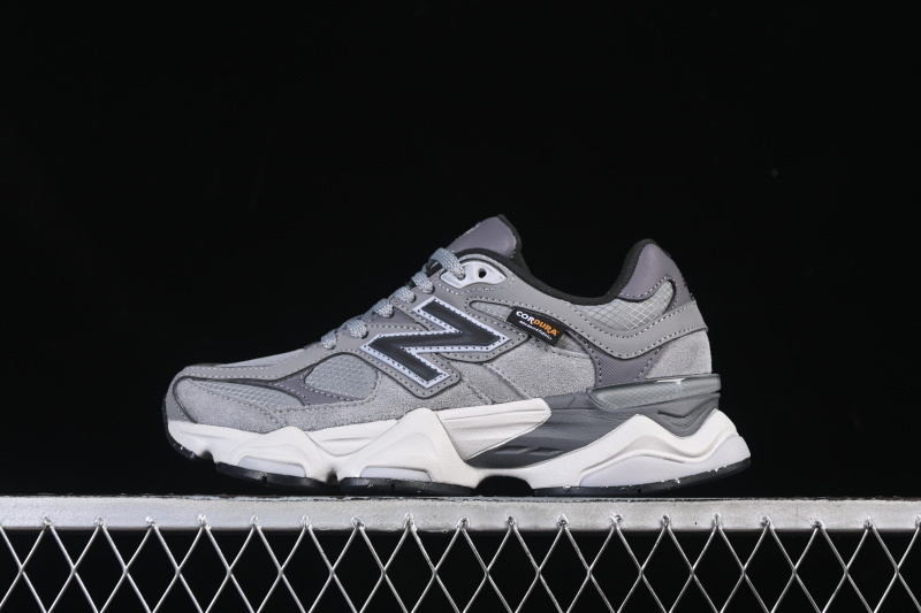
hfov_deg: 27.0
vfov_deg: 18.2
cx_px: 460
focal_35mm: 75
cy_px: 306
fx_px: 1918
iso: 160
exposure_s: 1/80
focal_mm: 50
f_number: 7.1
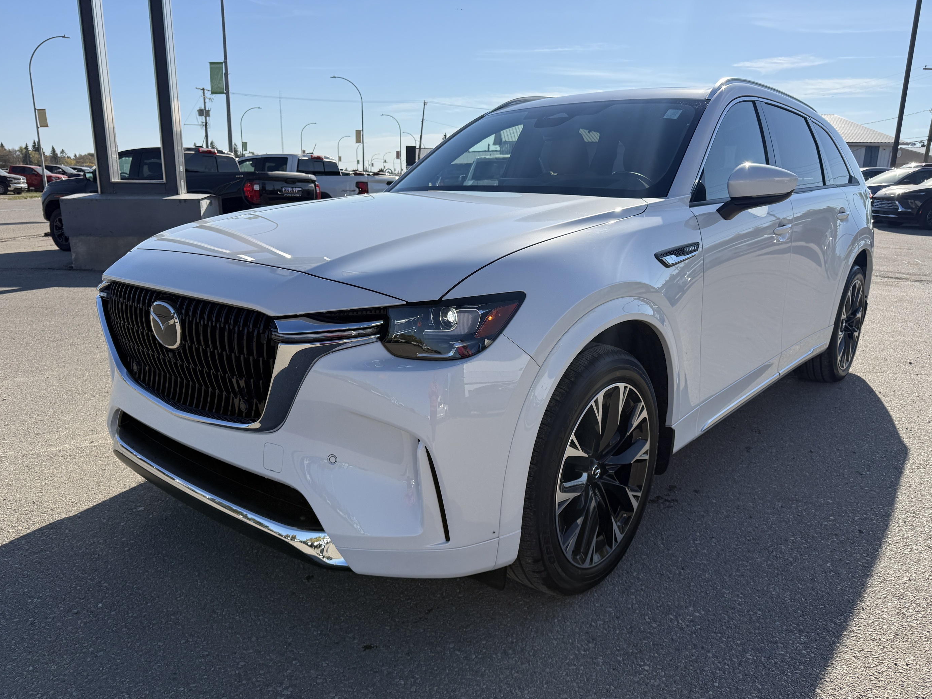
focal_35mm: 25
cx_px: 466
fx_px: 673
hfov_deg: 69.4
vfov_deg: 54.9
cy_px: 362
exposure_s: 1/5319
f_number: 1.78
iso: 80
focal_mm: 6.76
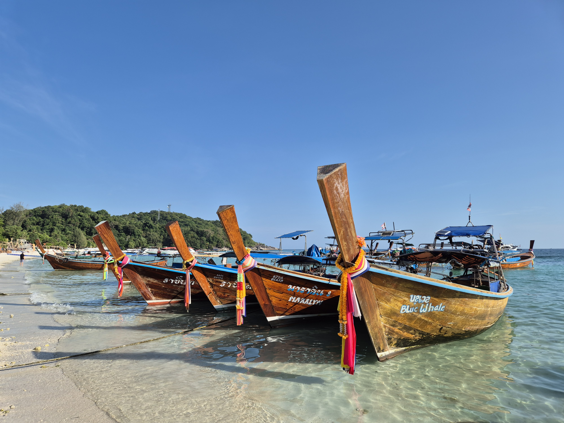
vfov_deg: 58.9
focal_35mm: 23
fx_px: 375
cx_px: 282
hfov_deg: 73.9
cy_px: 212
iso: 25
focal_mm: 5.4
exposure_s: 1/2048
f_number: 1.8
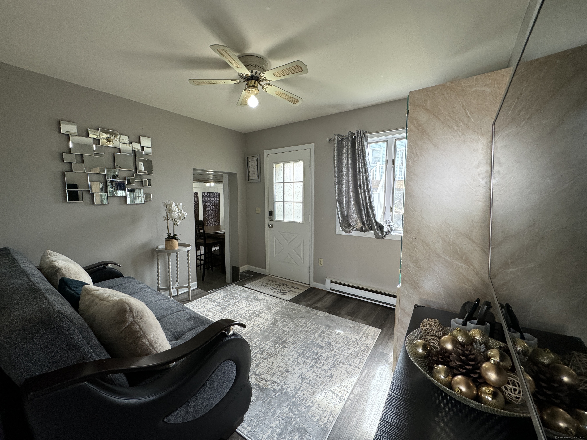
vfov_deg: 85.7
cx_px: 294
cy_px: 220
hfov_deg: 102.1
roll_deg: +0.2
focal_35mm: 14
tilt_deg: -5.4
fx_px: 237
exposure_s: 1/120
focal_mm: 2.22
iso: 200
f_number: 2.2
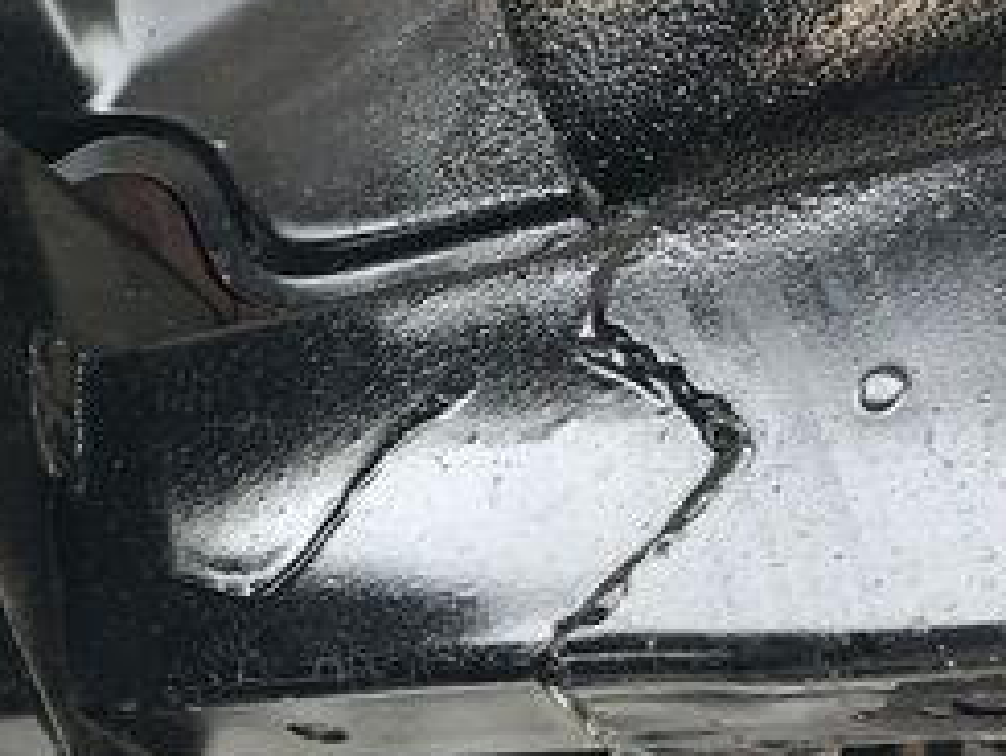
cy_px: 937
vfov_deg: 20.1
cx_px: 168
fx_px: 1977
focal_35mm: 68
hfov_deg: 27.8
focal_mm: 4.25
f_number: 1.8
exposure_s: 1/9
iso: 100
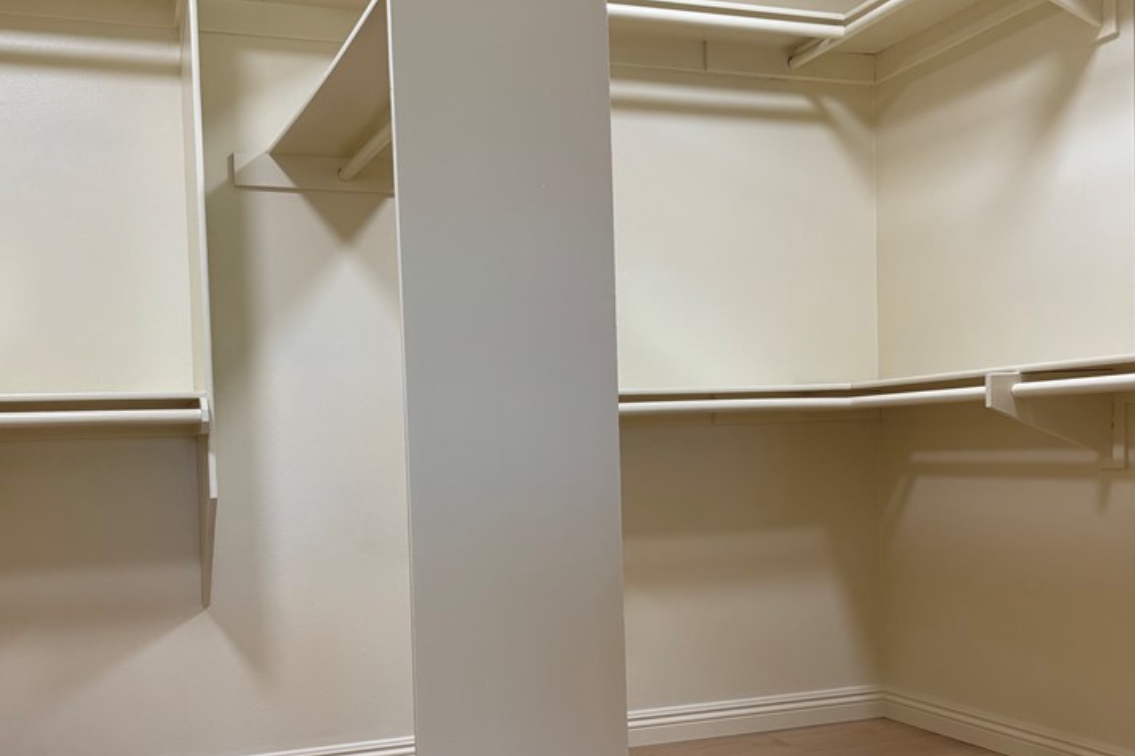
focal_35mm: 39
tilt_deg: -1.3
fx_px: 1229
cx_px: 512
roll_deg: +1.1
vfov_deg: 34.0
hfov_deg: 49.5
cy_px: 484
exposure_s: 1/120
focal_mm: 5.96
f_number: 1.6
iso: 125
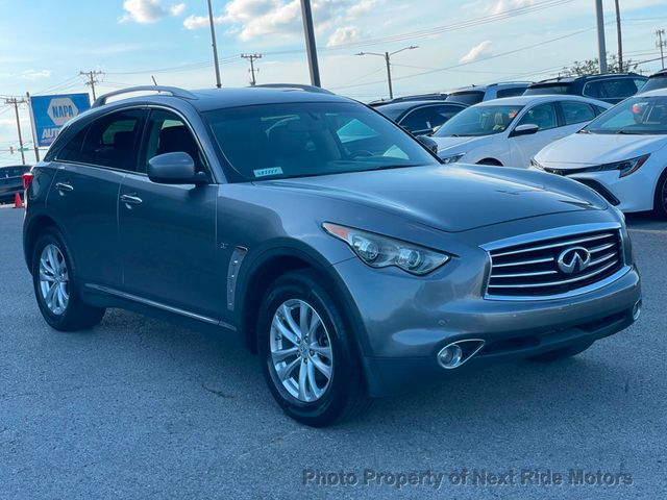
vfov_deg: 28.0
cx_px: 334
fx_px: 1002
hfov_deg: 36.8
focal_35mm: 52
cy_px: 250
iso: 25
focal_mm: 6
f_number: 2
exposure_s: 1/749
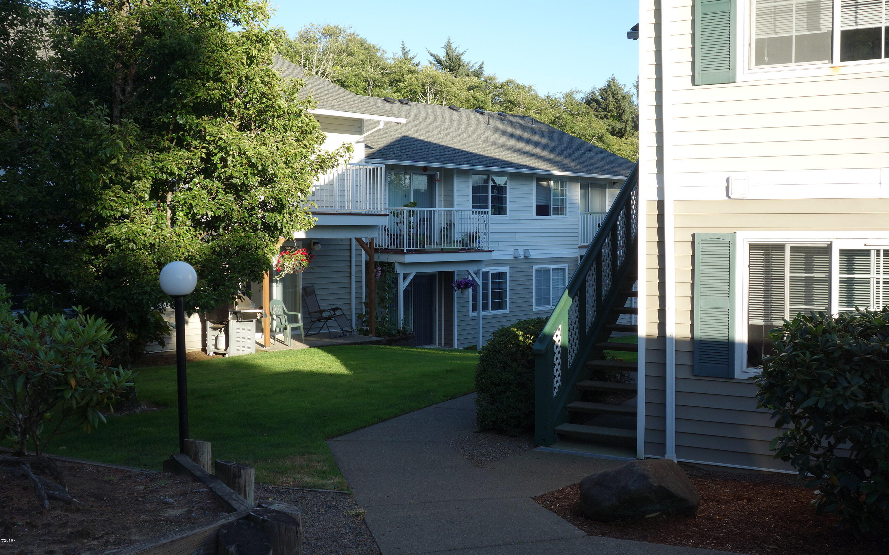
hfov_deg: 50.4
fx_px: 945
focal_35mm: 39
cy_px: 261
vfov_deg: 32.8
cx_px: 447
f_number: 5.6
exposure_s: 1/200
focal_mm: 14.23
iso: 125
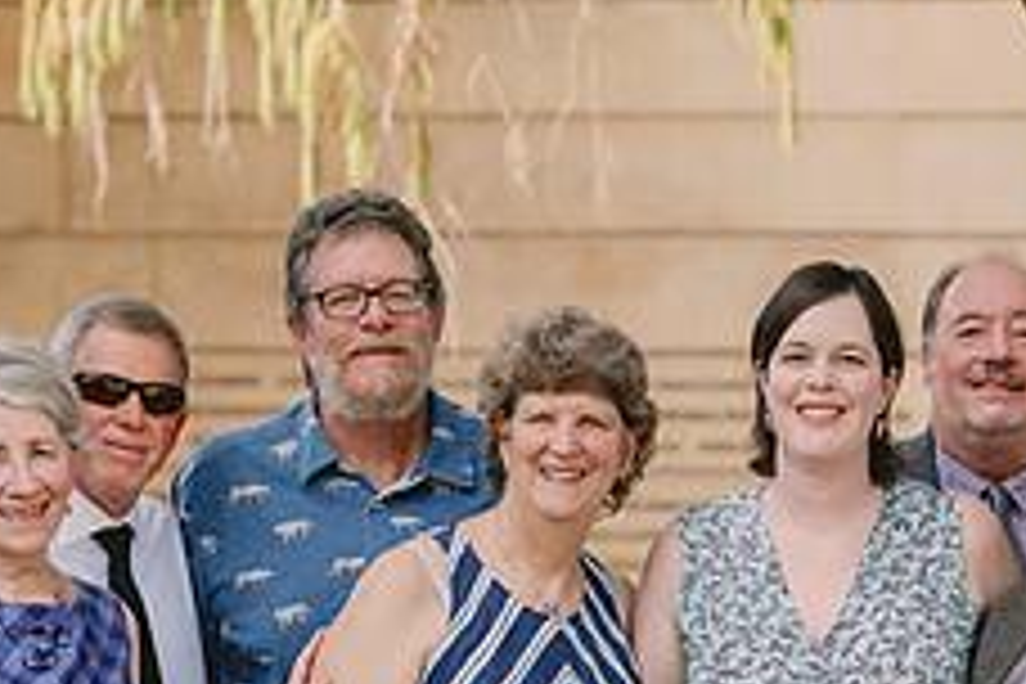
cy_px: 745
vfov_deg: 7.0
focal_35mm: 196
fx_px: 5586
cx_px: 945
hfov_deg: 10.4
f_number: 4
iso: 320
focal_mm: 77
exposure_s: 1/320
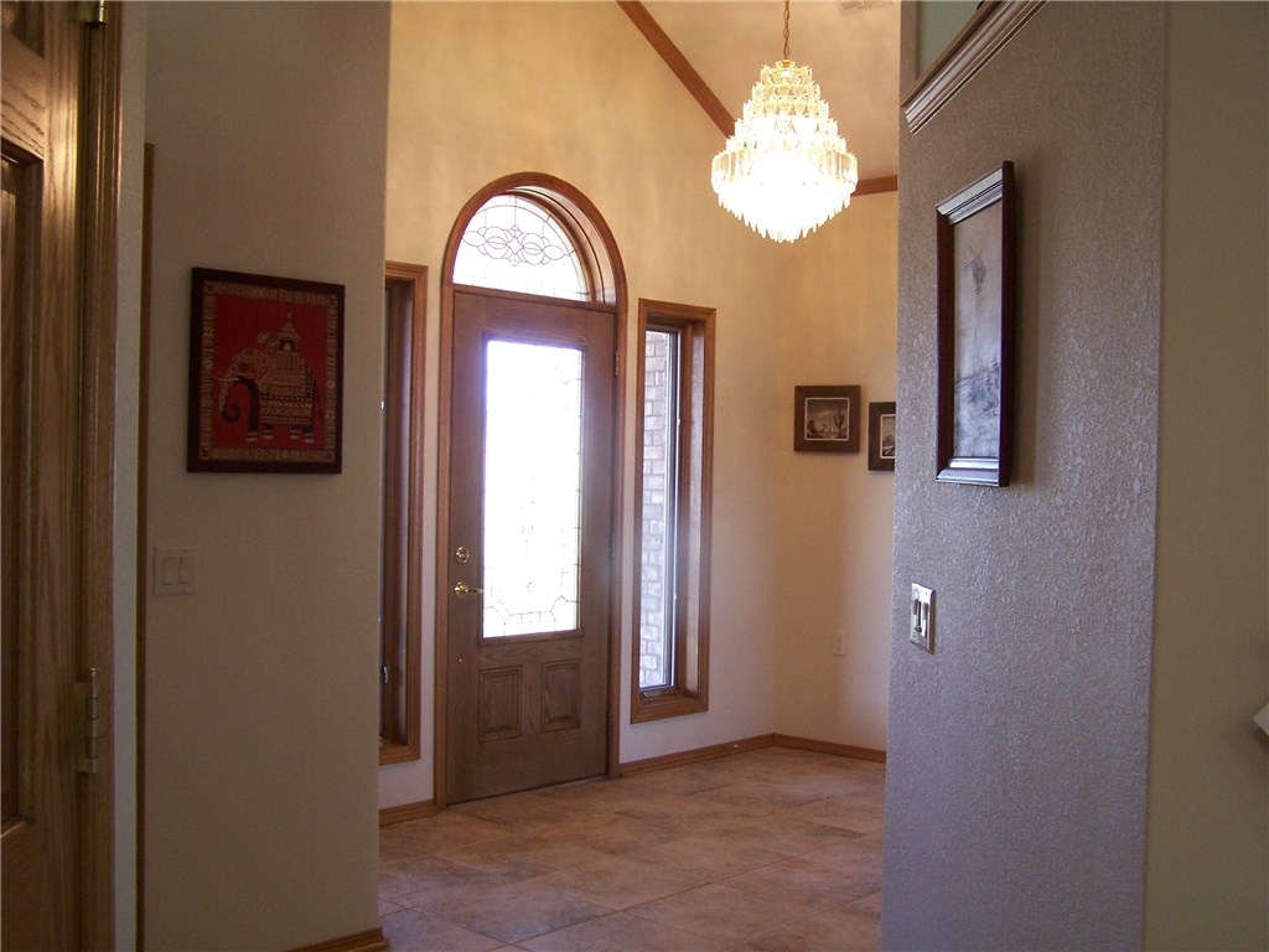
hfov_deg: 49.0
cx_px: 634
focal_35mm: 38
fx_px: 1393
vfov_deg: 37.7
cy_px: 476
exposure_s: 1/30
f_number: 2.8
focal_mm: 6.3
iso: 140
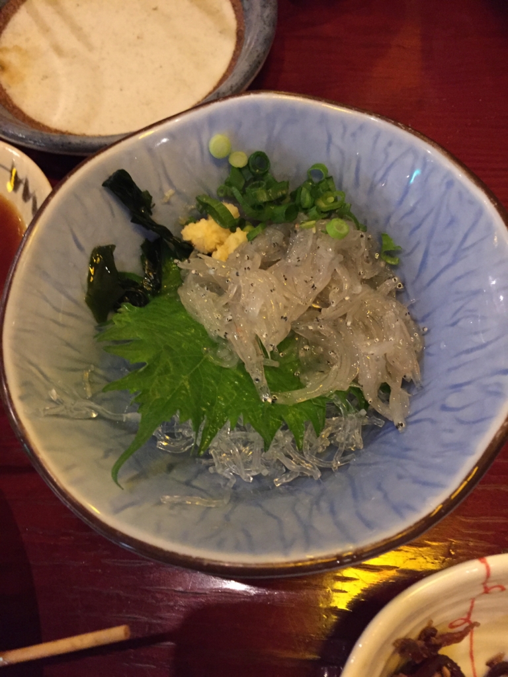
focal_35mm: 29
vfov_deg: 61.7
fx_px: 567
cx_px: 254
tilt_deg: -67.8
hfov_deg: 48.2
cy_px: 338
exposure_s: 1/15
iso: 320
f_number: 2.2
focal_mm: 4.15
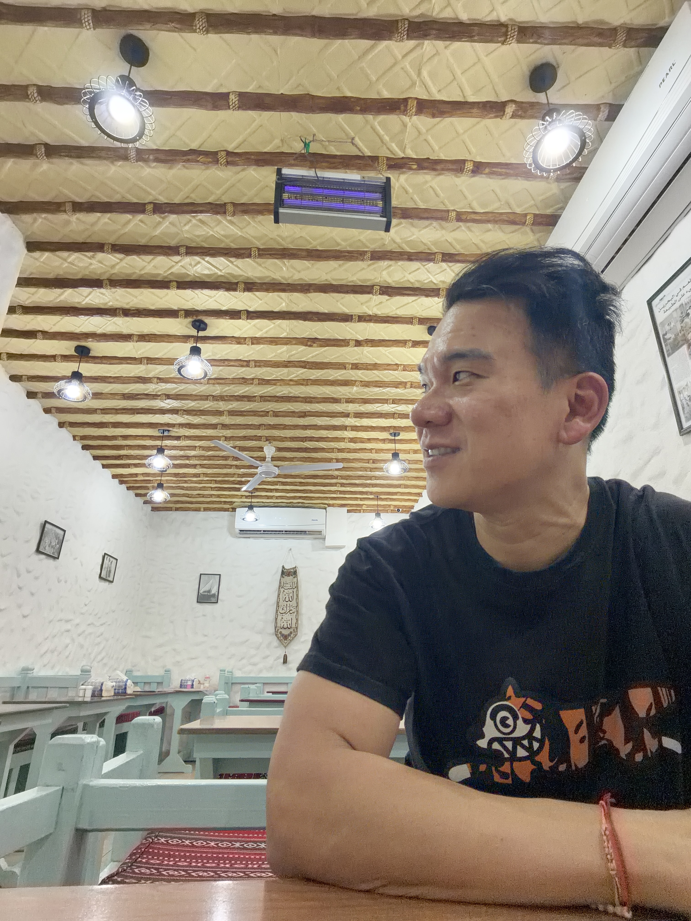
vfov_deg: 84.7
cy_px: 460
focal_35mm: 19
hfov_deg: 68.7
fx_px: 506
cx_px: 346
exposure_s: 1/50
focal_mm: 2.71
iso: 250
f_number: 1.9
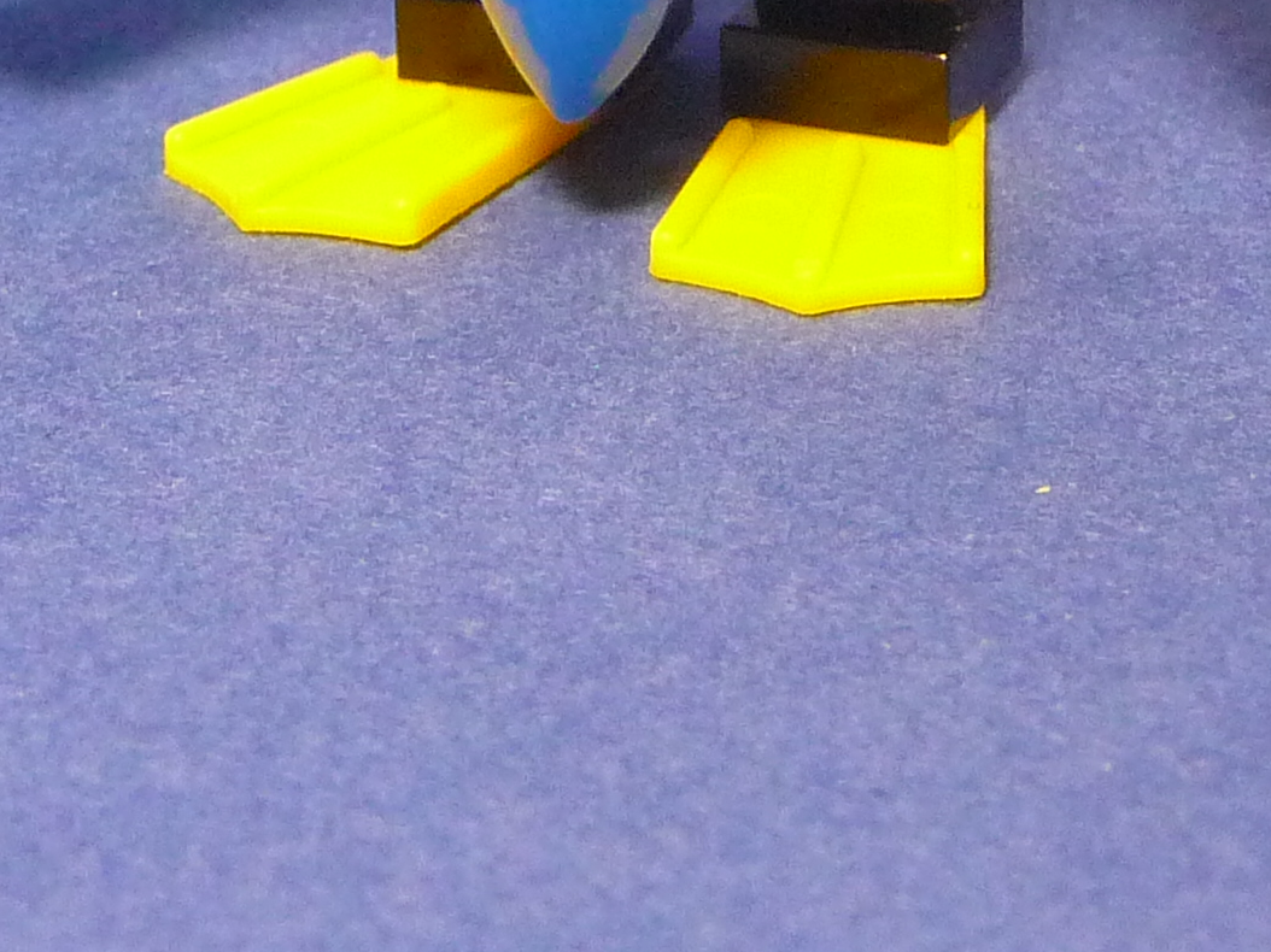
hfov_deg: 14.0
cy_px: -399
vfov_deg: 10.2
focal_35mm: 141
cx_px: 533
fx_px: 5176
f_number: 4
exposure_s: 1/30
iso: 320
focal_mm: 7.1
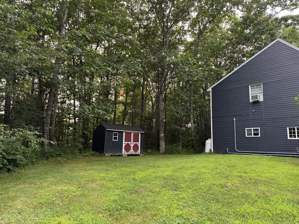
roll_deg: -2.2
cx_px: 150
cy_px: 112
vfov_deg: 56.8
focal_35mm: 24
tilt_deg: +8.2
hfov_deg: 71.6
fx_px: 207
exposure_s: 1/121
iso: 100
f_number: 1.78
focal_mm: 6.76
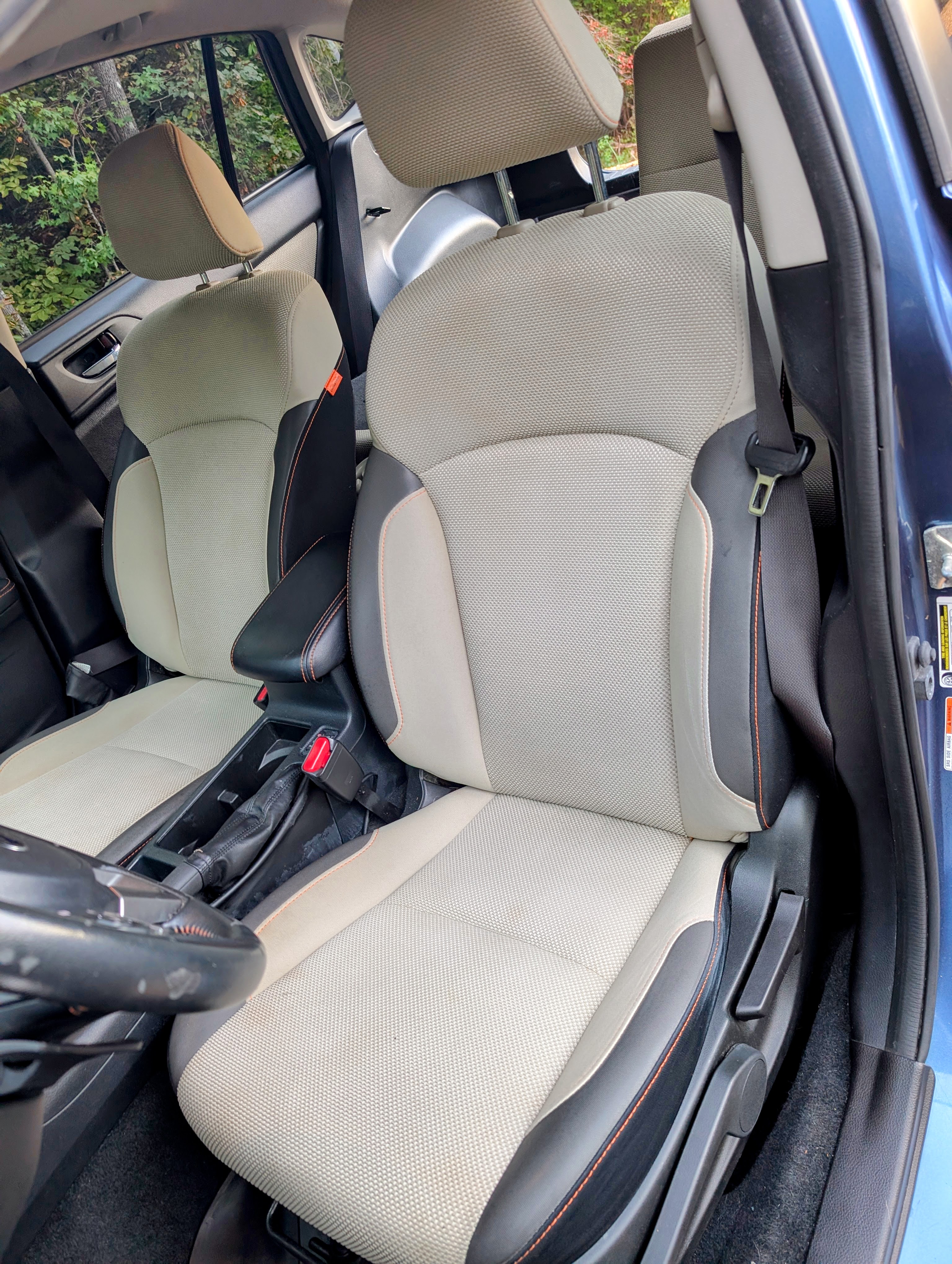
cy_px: 632
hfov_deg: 56.9
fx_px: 878
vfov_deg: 71.5
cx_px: 476
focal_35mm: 24
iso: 147
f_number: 1.68
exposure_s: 1/23.8
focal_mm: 6.9
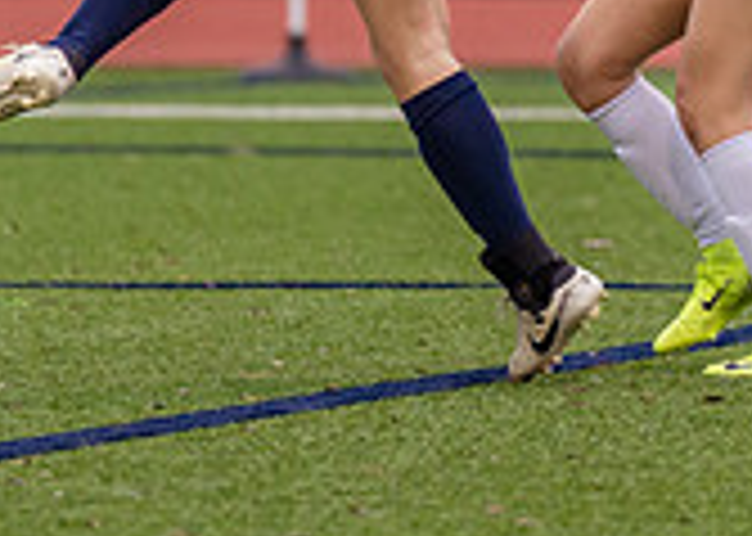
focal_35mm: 1144
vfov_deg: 1.3
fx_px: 24413
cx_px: 611
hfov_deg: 1.8
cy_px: -261
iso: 400
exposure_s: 1/1250
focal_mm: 200
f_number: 2.8
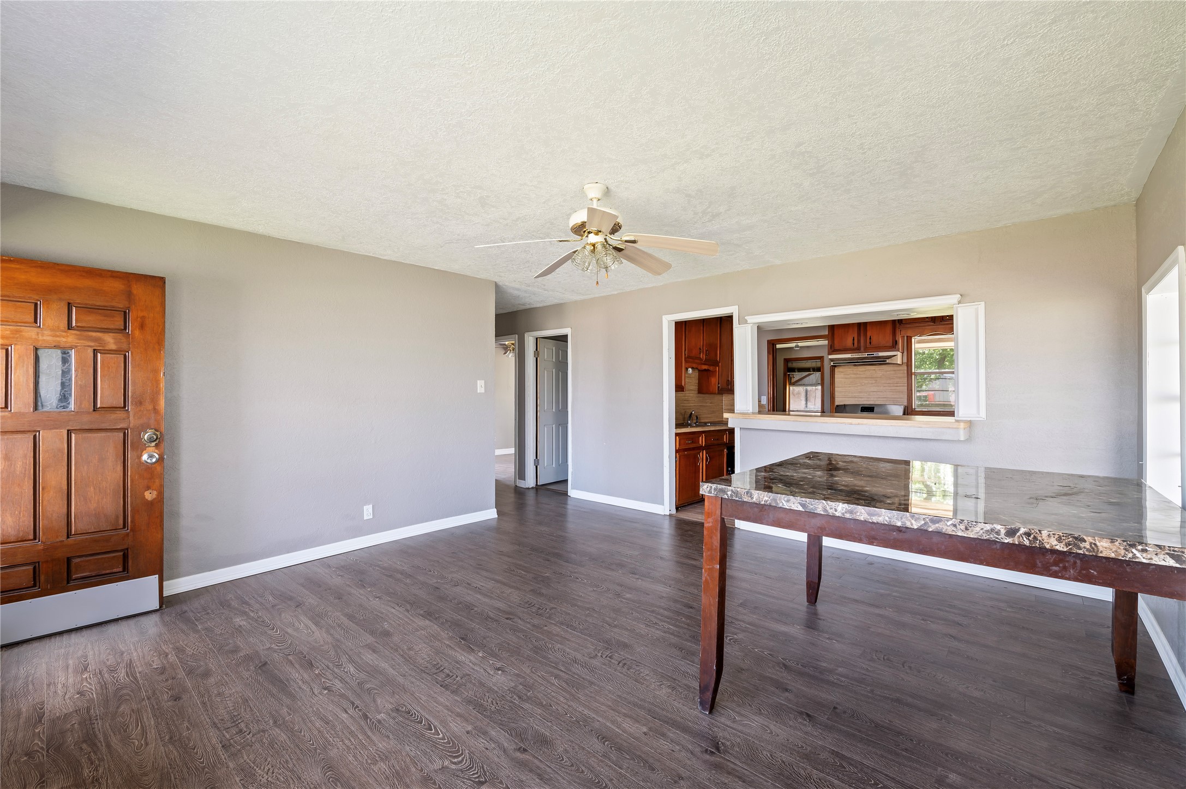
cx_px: 593
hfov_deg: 100.4
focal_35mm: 15
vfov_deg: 77.2
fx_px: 494
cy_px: 394
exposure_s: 1/3
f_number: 6.3
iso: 100
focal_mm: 15
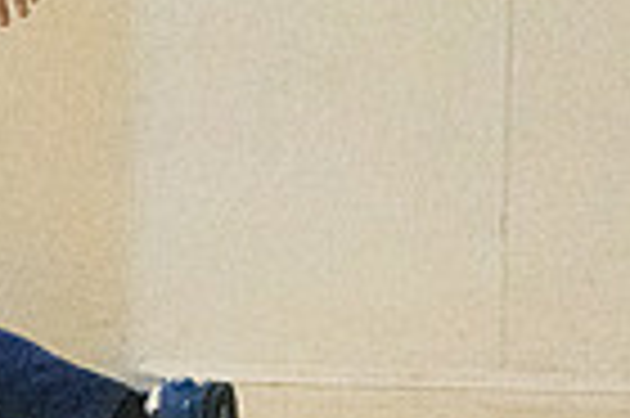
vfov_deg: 2.7
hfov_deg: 4.0
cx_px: -243
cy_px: 130
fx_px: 8932
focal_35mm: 511
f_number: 4.5
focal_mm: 82
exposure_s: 1/1250
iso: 10000
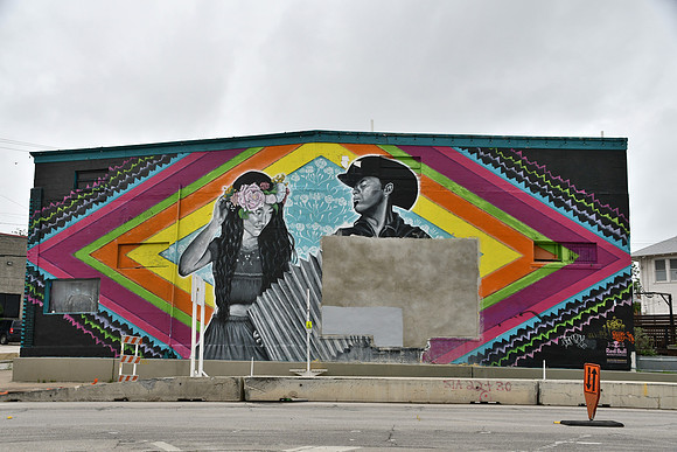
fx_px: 865
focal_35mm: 46
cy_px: 226
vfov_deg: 29.3
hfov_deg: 42.7
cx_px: 338
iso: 100
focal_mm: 31
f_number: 9
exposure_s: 1/320
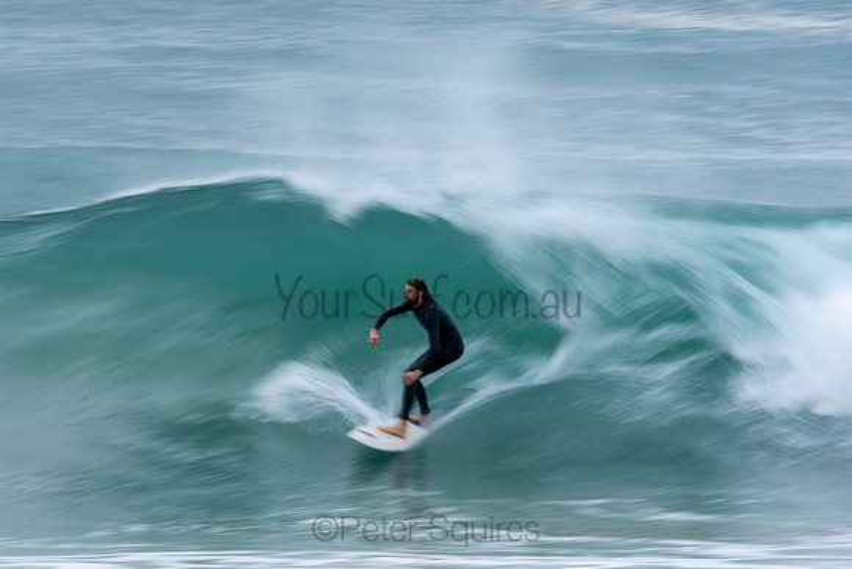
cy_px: 284
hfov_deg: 2.7
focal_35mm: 750
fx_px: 17753
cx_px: 426
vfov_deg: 1.8
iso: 100
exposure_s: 1/20
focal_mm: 500
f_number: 22
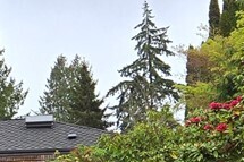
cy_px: 171
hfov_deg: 10.6
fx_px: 1205
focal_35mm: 178
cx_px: -236
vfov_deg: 7.7
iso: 25
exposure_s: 1/180
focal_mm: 5.4
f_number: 1.8
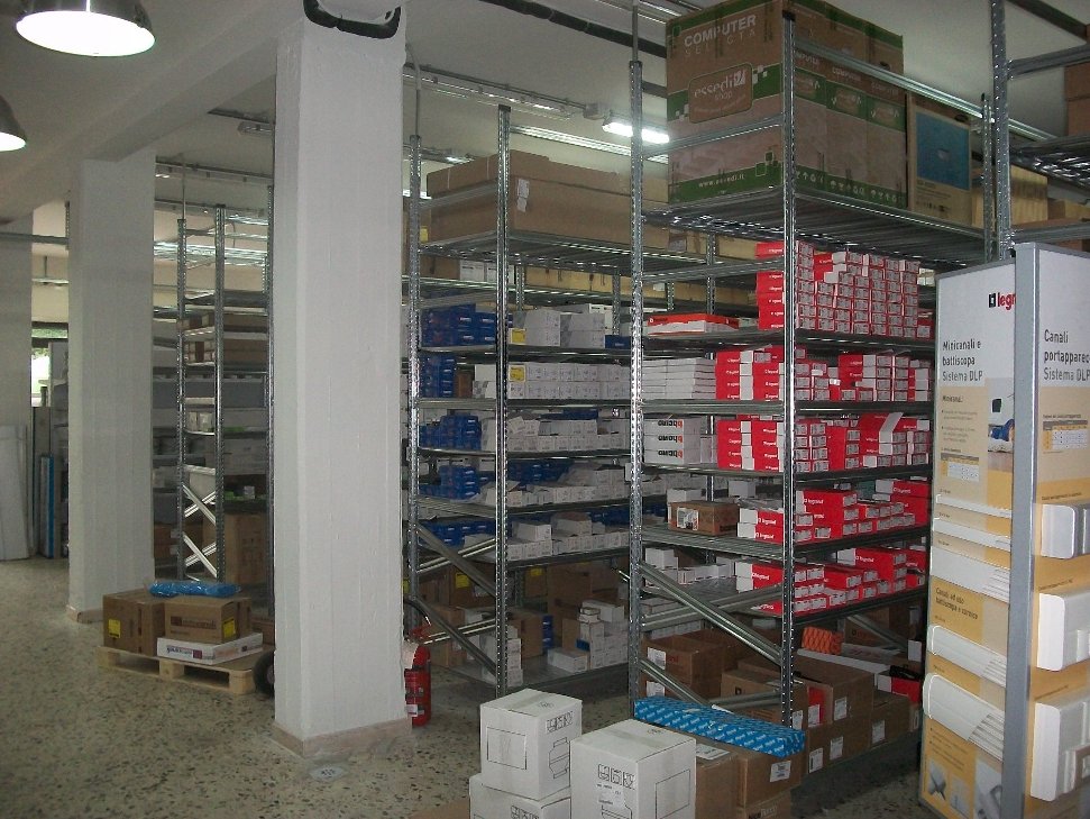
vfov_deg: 44.2
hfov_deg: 56.8
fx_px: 1008
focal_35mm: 32
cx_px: 545
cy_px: 410
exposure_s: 1/60
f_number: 2.9
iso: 240
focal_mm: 5.7
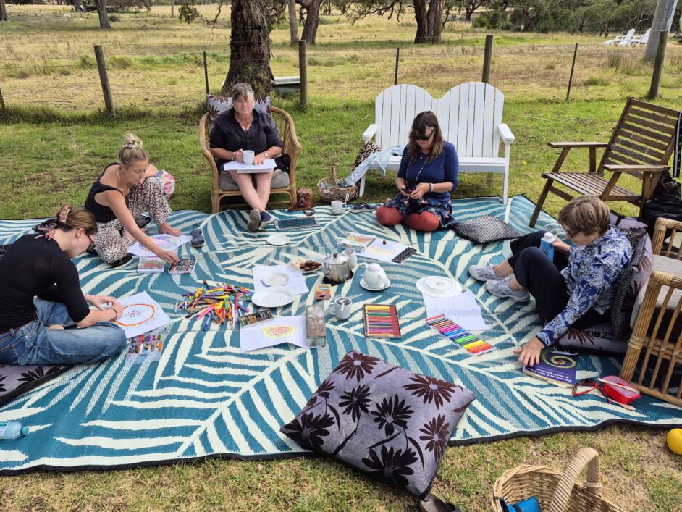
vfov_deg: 54.8
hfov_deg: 69.3
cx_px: 319
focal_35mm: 25
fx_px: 493
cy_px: 236
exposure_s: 1/1520
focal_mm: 5.4
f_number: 1.8
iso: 25
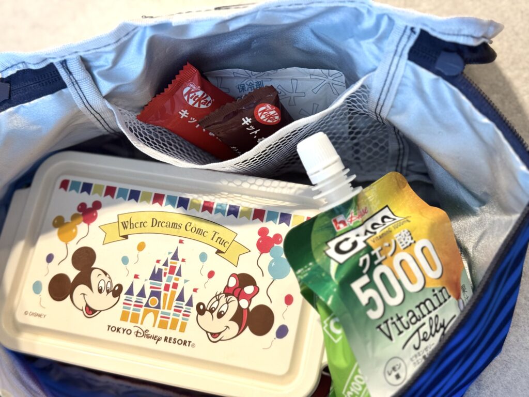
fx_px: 734
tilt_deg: -68.6
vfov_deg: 30.3
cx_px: 264
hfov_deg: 39.7
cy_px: 198
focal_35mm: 48
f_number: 1.78
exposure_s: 1/60
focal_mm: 6.76
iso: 160
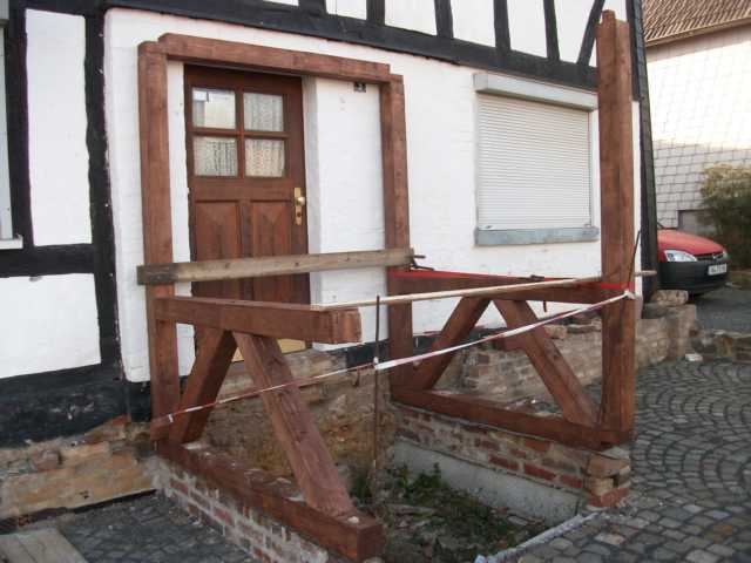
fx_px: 673
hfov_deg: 58.4
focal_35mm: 31
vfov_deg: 45.4
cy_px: 282
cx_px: 376
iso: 80
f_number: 2.9
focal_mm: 5.7
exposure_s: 1/155
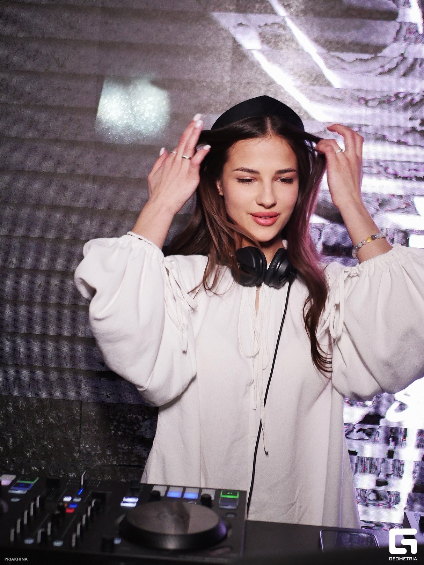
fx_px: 833
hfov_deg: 28.6
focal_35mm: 51
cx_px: 212
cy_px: 282
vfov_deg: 37.5
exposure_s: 1/250
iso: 1600
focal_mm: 25
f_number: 1.7
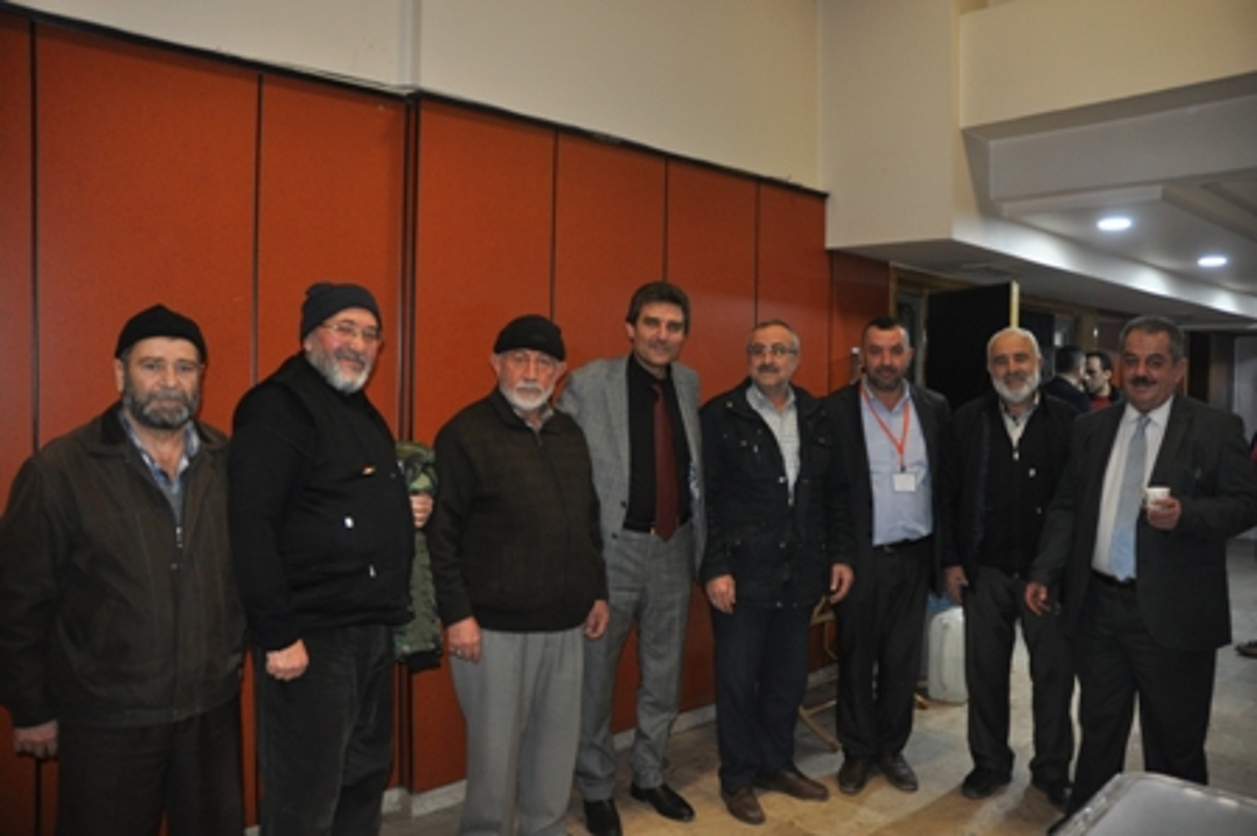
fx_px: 942
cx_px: 628
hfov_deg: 67.4
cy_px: 418
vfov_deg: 47.9
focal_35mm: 27
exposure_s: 1/60
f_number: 3.5
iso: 800
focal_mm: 18
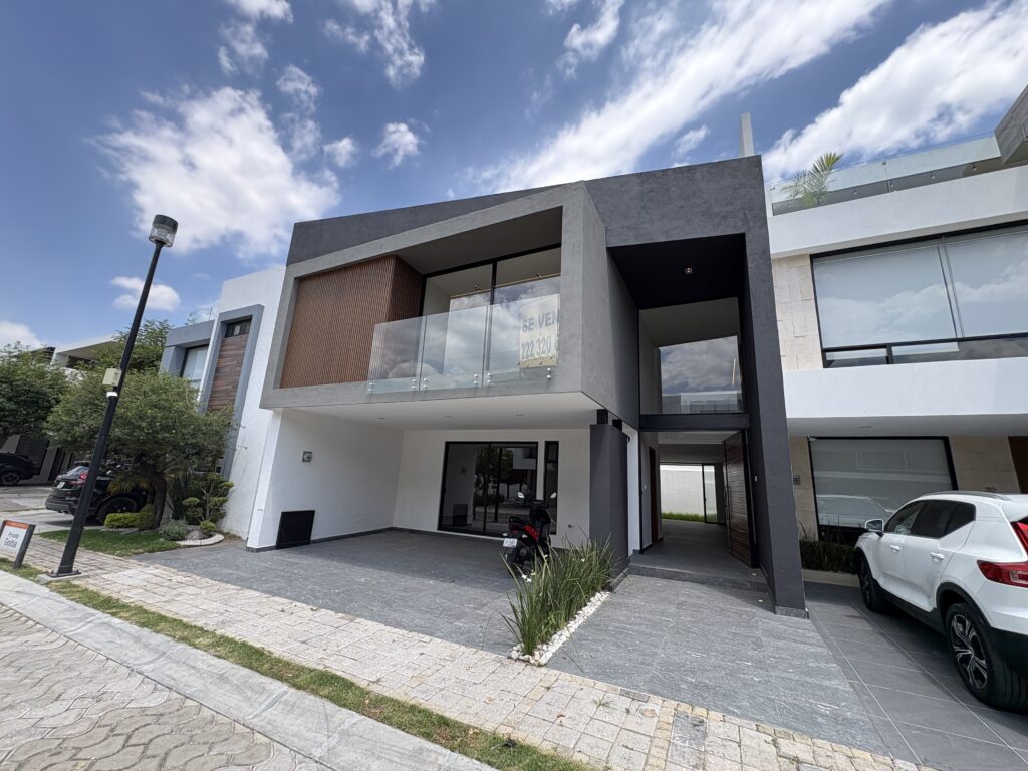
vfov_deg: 85.7
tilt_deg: +13.7
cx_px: 514
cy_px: 386
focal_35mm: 14
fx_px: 416
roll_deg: -2.3
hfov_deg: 102.1
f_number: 2.2
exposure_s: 1/561
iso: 40
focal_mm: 2.22
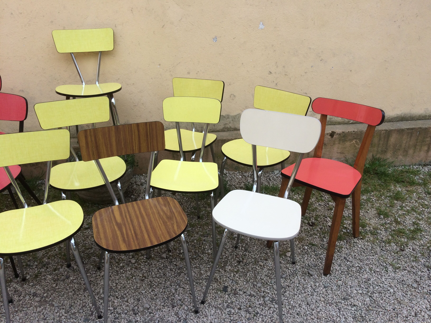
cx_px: 216
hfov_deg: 61.7
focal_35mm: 29
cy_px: 162
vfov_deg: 48.2
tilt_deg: -25.9
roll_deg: +1.8
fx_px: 361
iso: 32
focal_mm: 4.15
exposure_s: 1/622
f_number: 2.2
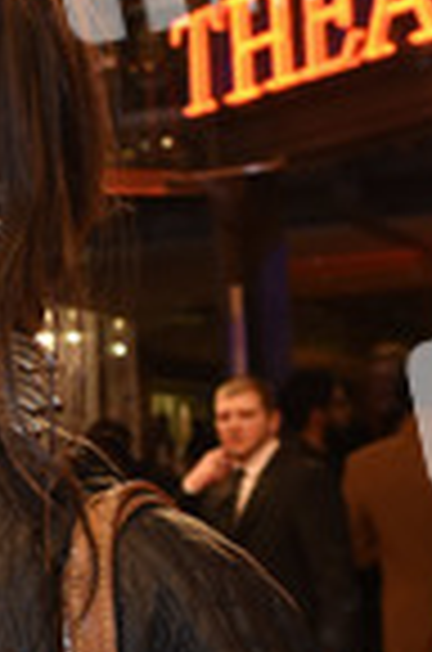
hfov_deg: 14.3
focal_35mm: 91
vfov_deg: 21.8
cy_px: 612
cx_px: -130
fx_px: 1646
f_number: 5
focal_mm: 22
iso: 1250
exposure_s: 1/125
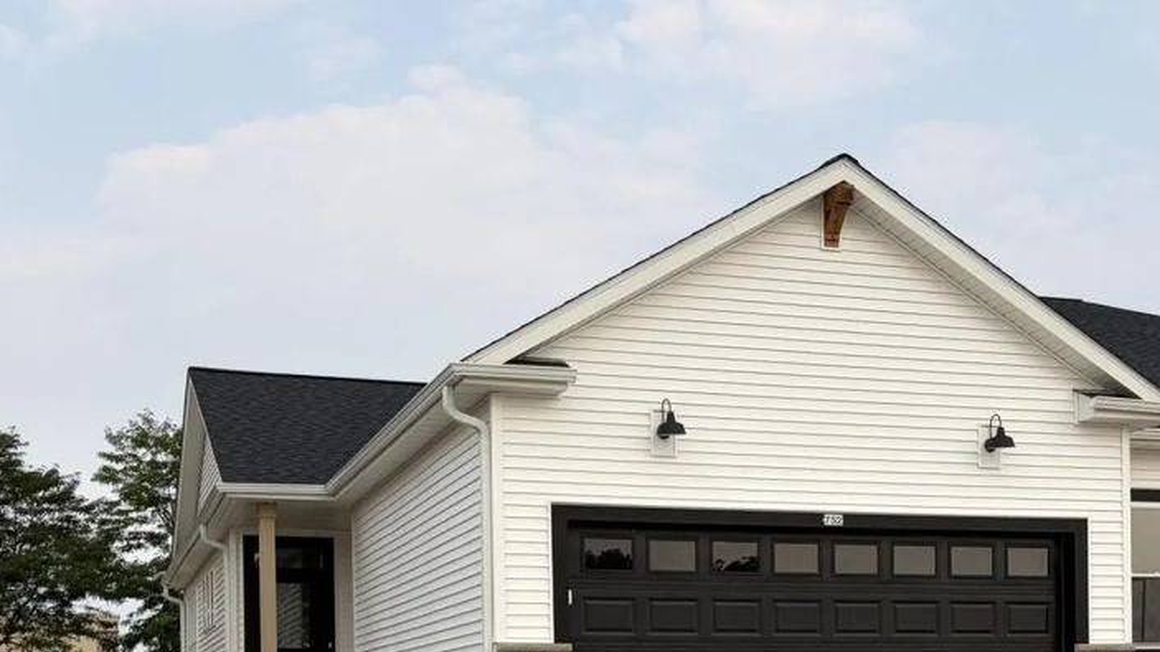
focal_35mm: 55
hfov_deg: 37.7
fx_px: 1691
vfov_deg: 20.8
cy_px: 704
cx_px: 685
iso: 50
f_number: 1.6
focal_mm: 5.96
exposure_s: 1/1550
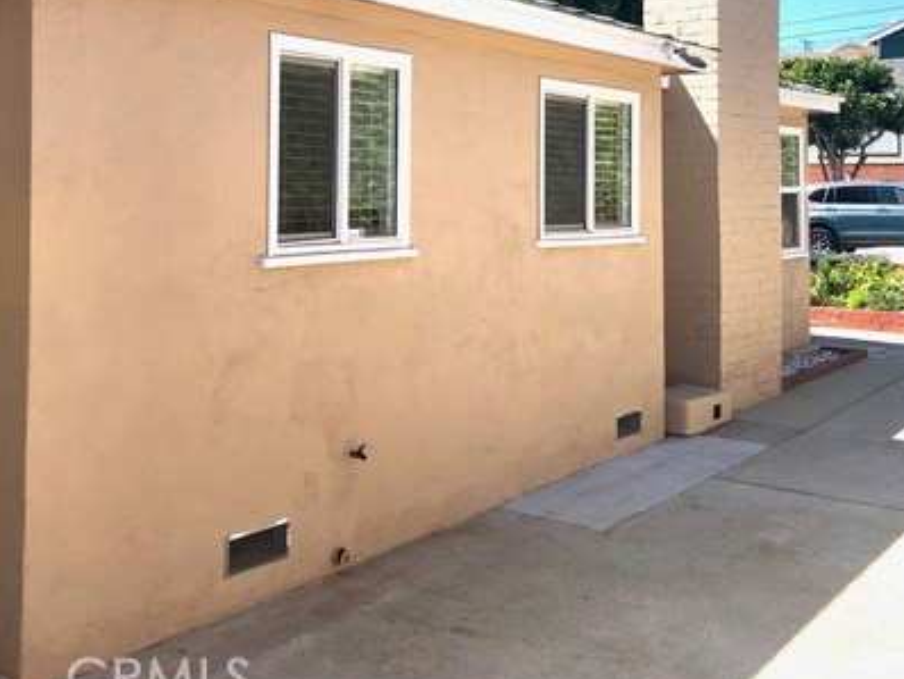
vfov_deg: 31.6
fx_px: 1176
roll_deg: +0.7
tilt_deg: +1.6
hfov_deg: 42.0
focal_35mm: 45
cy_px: 166
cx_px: 432
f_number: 1.8
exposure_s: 1/1297
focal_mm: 3.99
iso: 20
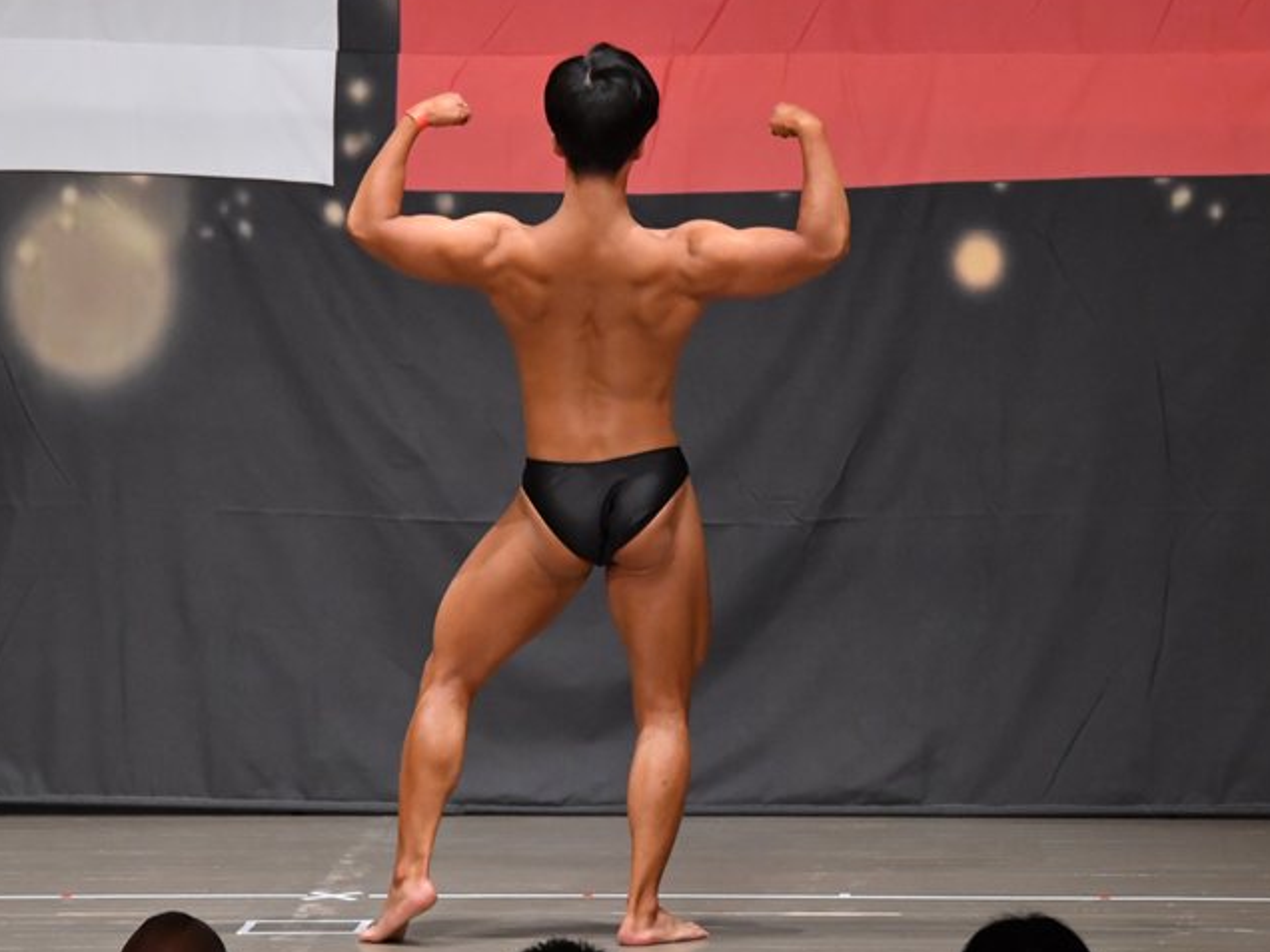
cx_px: 634
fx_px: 9319
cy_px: 489
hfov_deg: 7.8
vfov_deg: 5.9
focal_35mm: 254
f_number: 5.6
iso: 6400
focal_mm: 145
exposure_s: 1/400
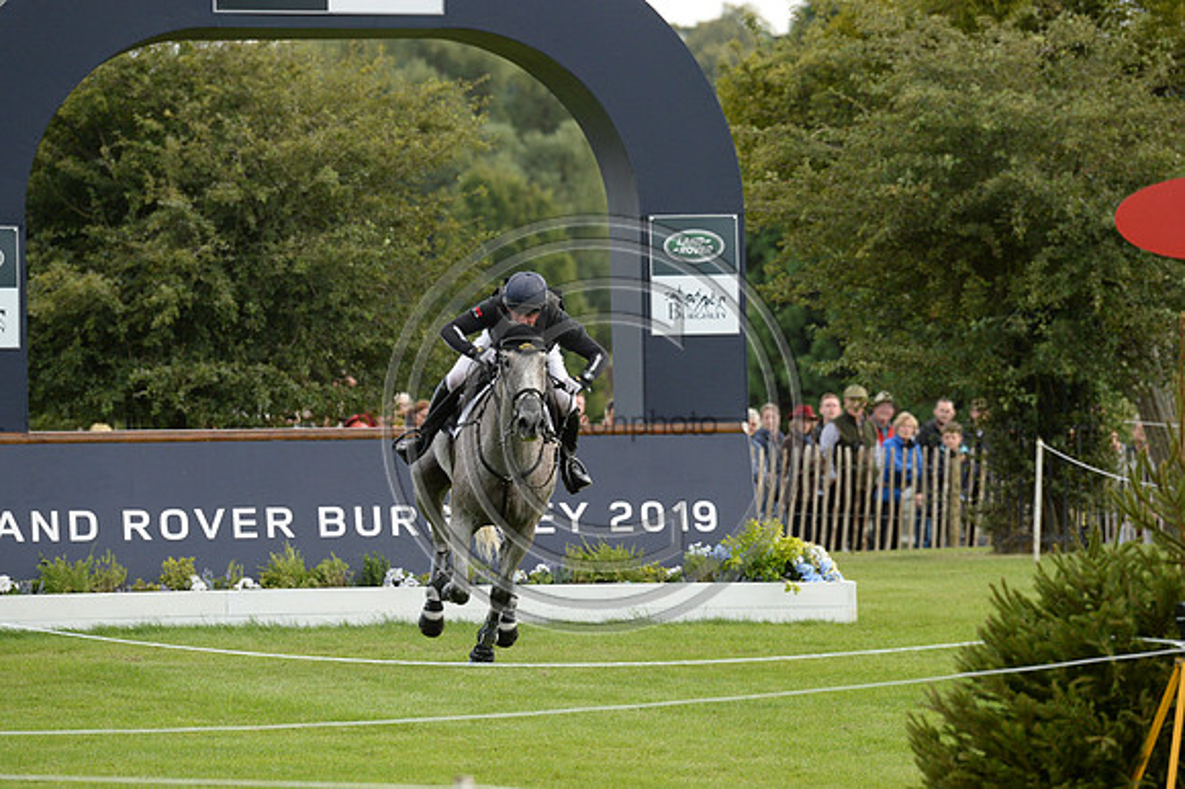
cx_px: 592
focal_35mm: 370
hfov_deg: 5.6
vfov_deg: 3.7
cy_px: 394
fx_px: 12172
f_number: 9
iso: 2000
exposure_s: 1/800
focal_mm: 370
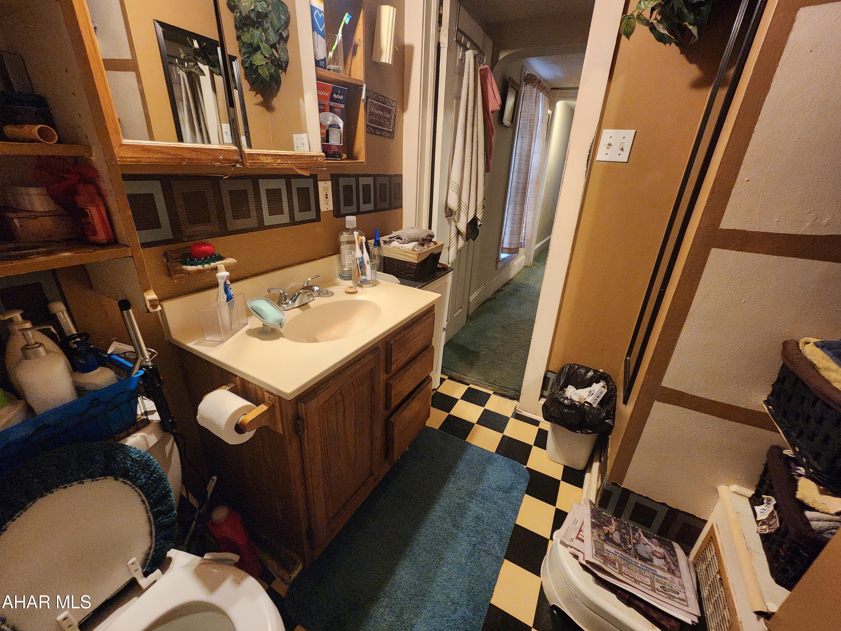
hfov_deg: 106.2
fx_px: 316
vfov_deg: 89.9
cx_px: 420
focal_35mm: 13
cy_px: 316
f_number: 2.2
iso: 640
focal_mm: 2.2
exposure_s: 1/30
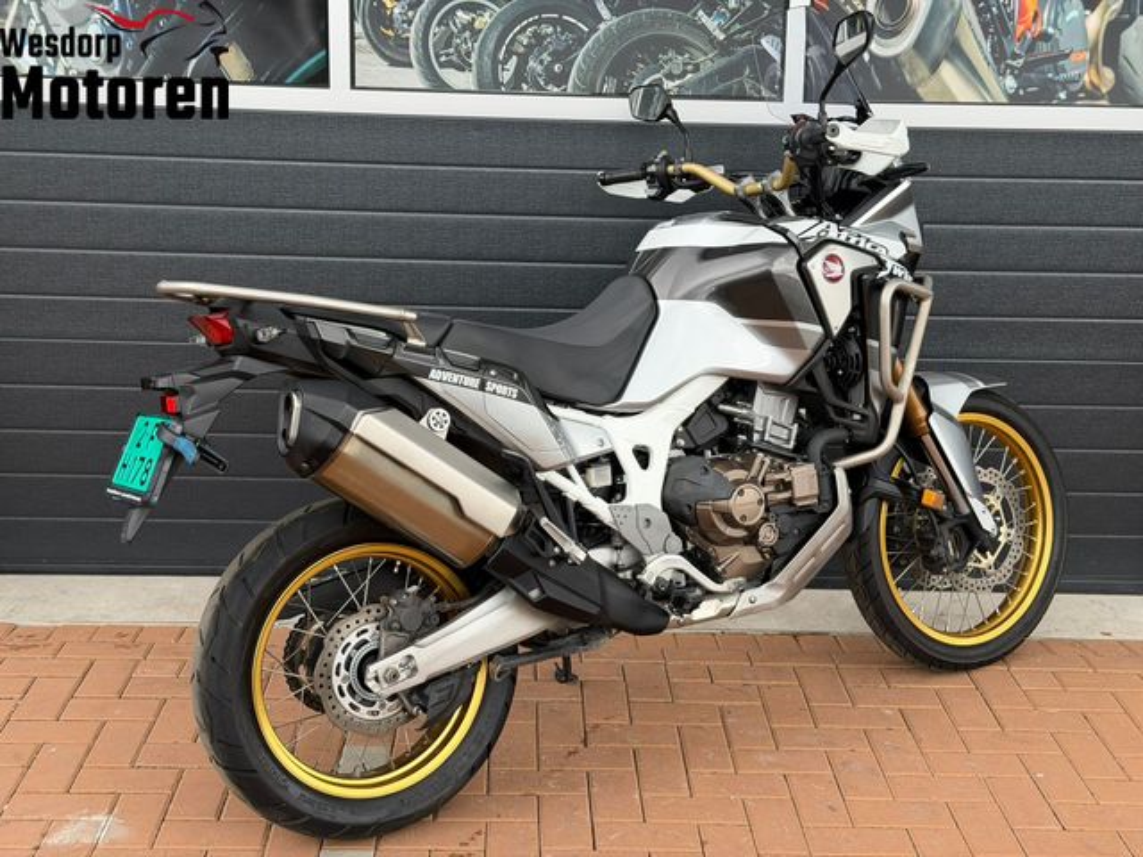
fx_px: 1585
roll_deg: -1.9
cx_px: 572
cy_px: 428
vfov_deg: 30.3
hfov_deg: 39.7
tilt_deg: -14.8
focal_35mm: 48
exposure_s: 1/810
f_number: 1.78
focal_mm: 6.76
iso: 80
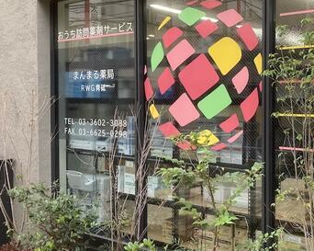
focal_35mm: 48
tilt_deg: -2.0
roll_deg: -0.9
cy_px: 117
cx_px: 232
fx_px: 446
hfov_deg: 37.9
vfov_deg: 31.4
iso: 80
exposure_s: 1/121
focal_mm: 3.99
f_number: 1.8
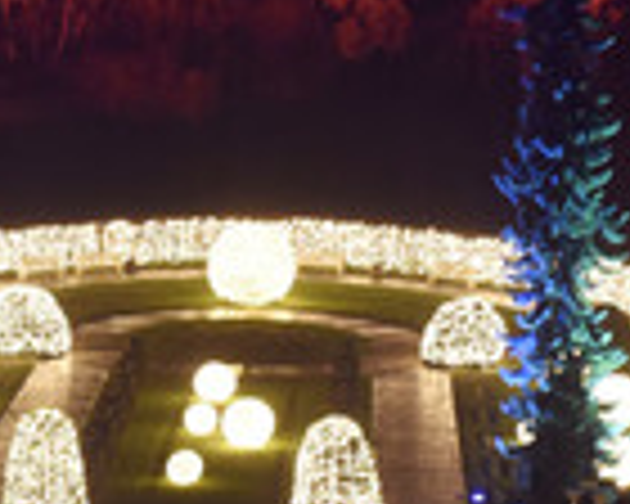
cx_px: 173
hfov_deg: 9.1
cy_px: 342
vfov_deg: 7.3
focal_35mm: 212
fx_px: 3953
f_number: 5.6
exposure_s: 1/10
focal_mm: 70
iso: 3200
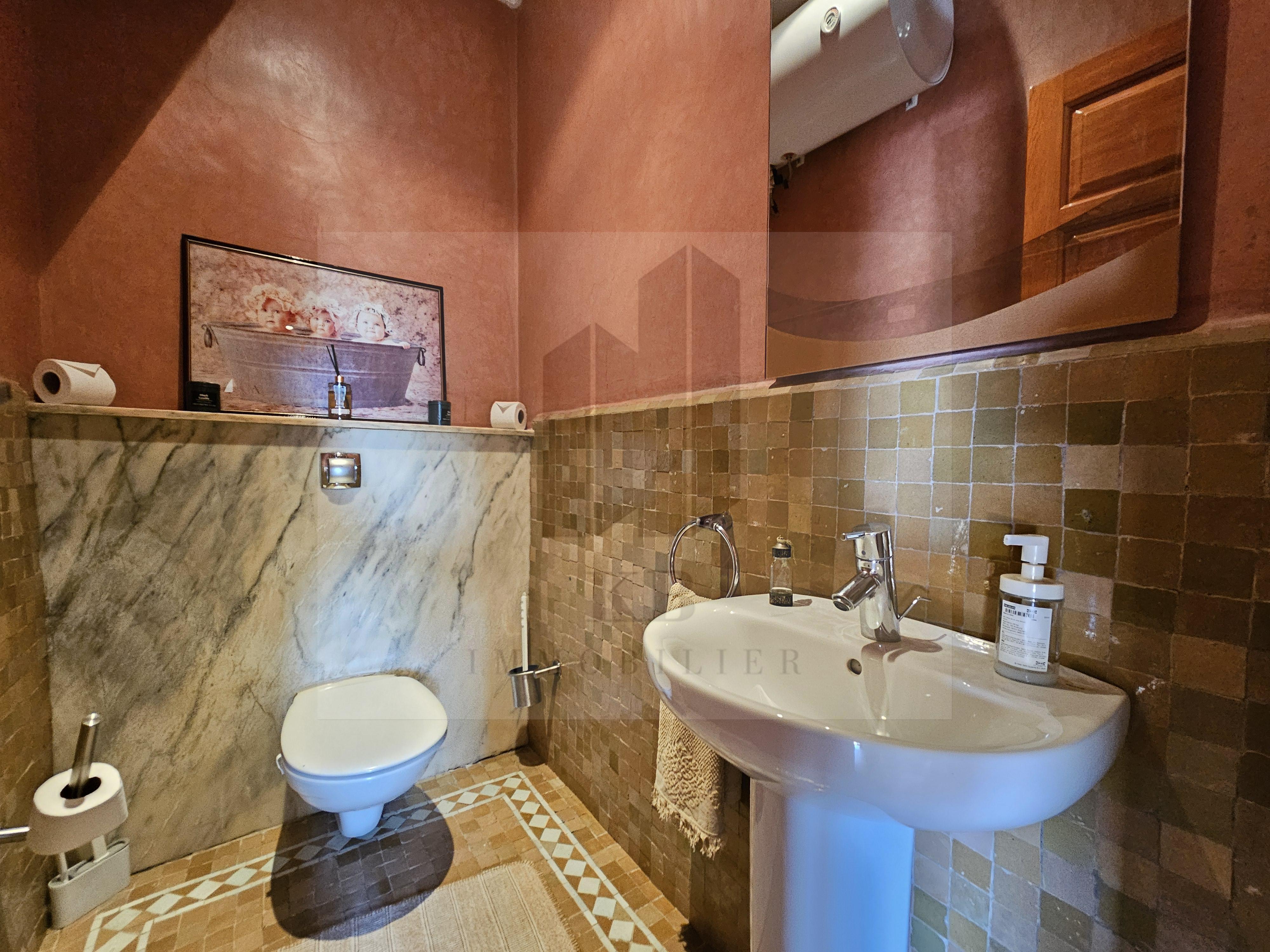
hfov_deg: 106.2
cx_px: 635
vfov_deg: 89.9
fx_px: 477
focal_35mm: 13
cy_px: 476
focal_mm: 2.2
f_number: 2.2
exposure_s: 1/25
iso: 800
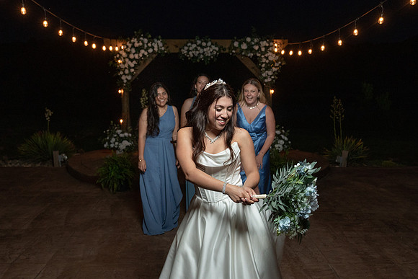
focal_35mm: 45
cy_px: 136
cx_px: 193
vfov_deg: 30.1
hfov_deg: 43.9
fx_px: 518
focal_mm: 35
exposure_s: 1/200
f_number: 4
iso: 2000
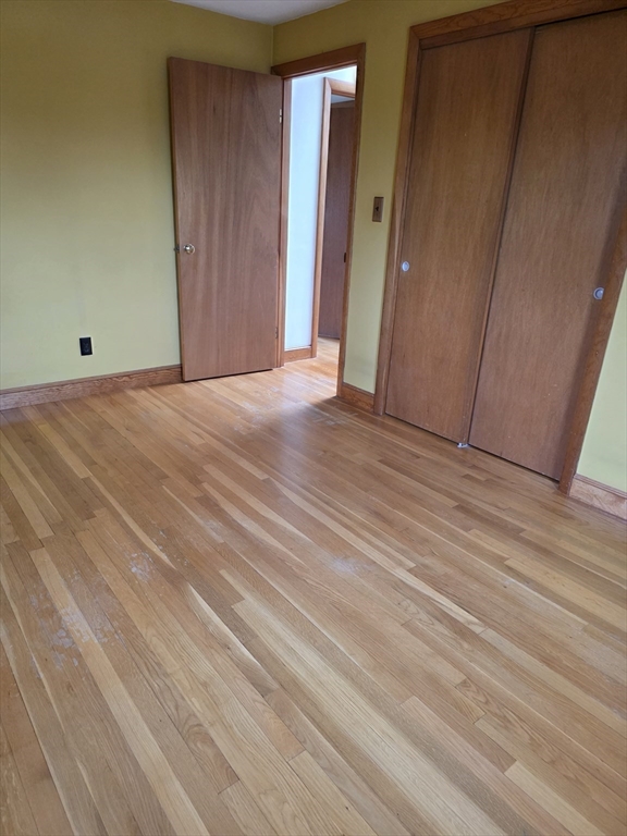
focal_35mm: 23
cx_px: 314
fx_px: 555
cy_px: 418
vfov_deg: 73.9
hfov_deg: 58.9
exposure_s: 1/120
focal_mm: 6.3
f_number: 1.7
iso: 400
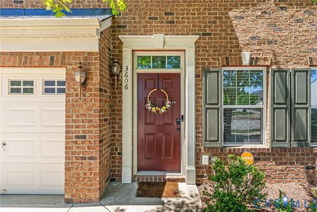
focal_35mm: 19
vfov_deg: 64.6
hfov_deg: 86.9
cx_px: 158
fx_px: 167
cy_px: 106
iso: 100
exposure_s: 1/30
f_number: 8
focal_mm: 19
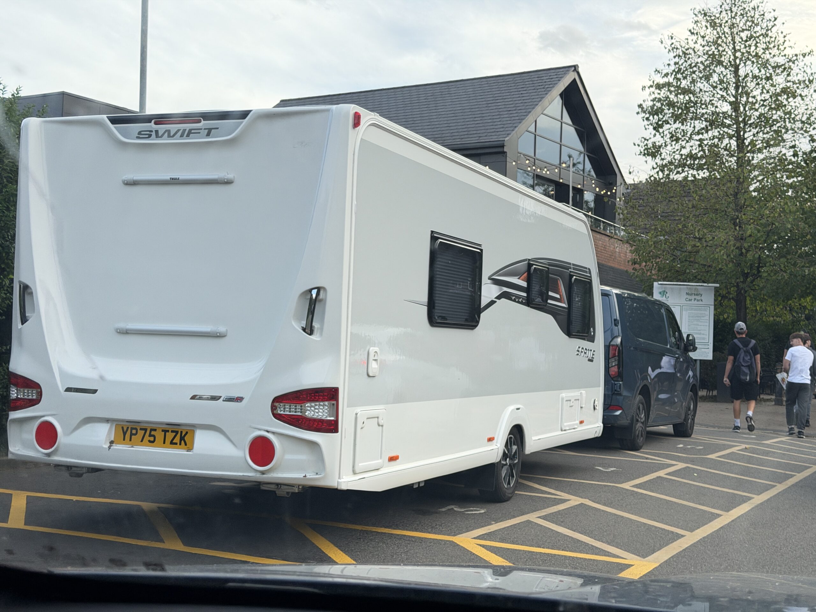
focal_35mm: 48
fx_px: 1131
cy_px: 306
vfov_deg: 30.3
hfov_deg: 39.7
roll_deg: -1.5
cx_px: 408
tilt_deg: +0.0
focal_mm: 6.76
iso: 100
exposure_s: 1/802
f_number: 1.78
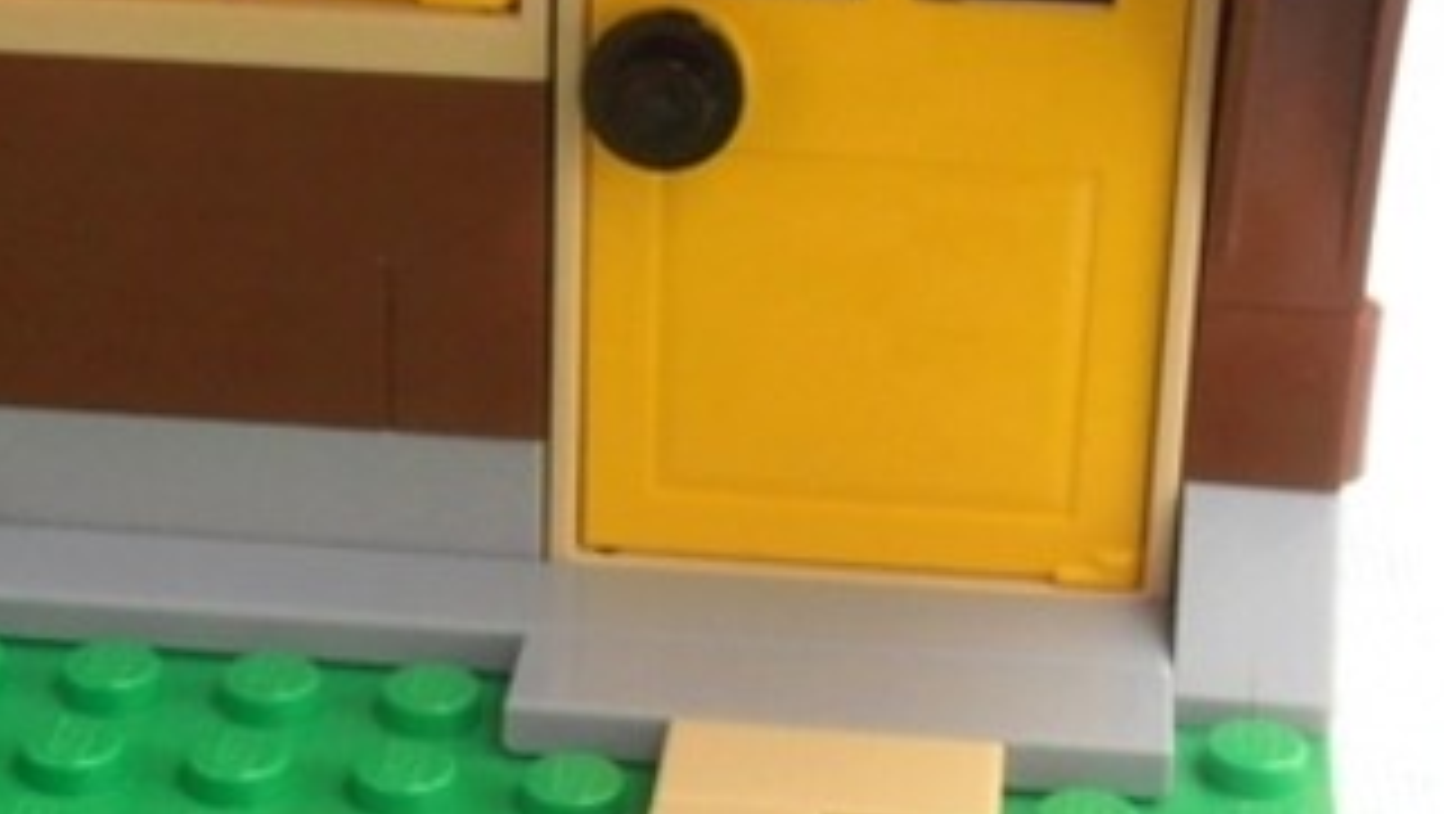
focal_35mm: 113
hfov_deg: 18.9
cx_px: 567
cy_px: 659
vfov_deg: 10.7
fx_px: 4329
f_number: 3.9
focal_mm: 6.61
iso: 125
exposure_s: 1/40
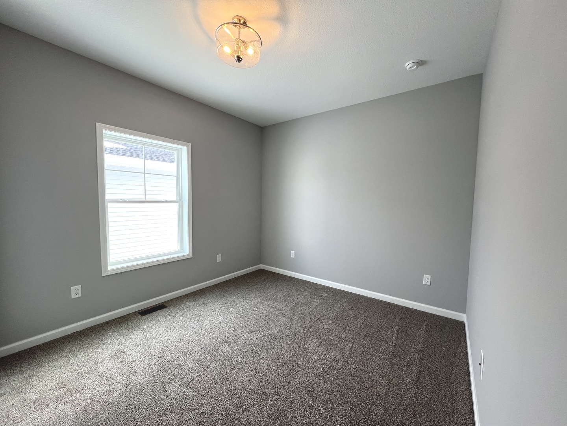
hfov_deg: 106.2
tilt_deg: -3.2
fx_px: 213
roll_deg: -0.5
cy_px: 213
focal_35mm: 13
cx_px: 284
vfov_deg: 89.9
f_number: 1.8
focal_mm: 1.57
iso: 64
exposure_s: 1/120
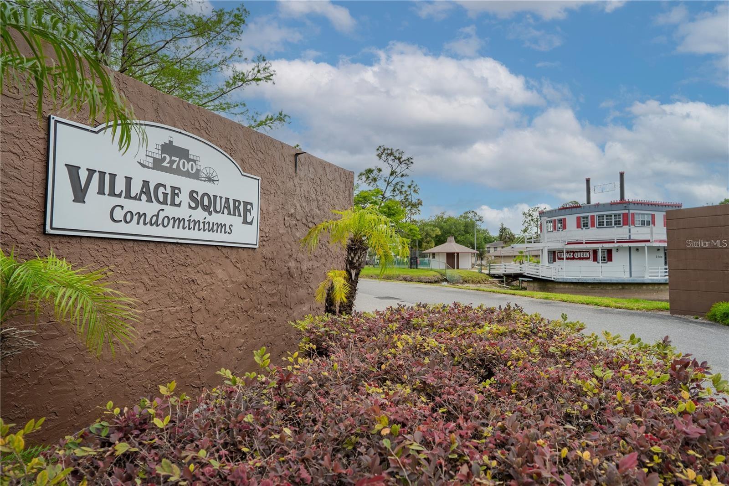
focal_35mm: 24
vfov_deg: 53.1
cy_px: 243
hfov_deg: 73.8
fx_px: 486
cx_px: 364
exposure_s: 1/800
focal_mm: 24
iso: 100
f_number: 7.1
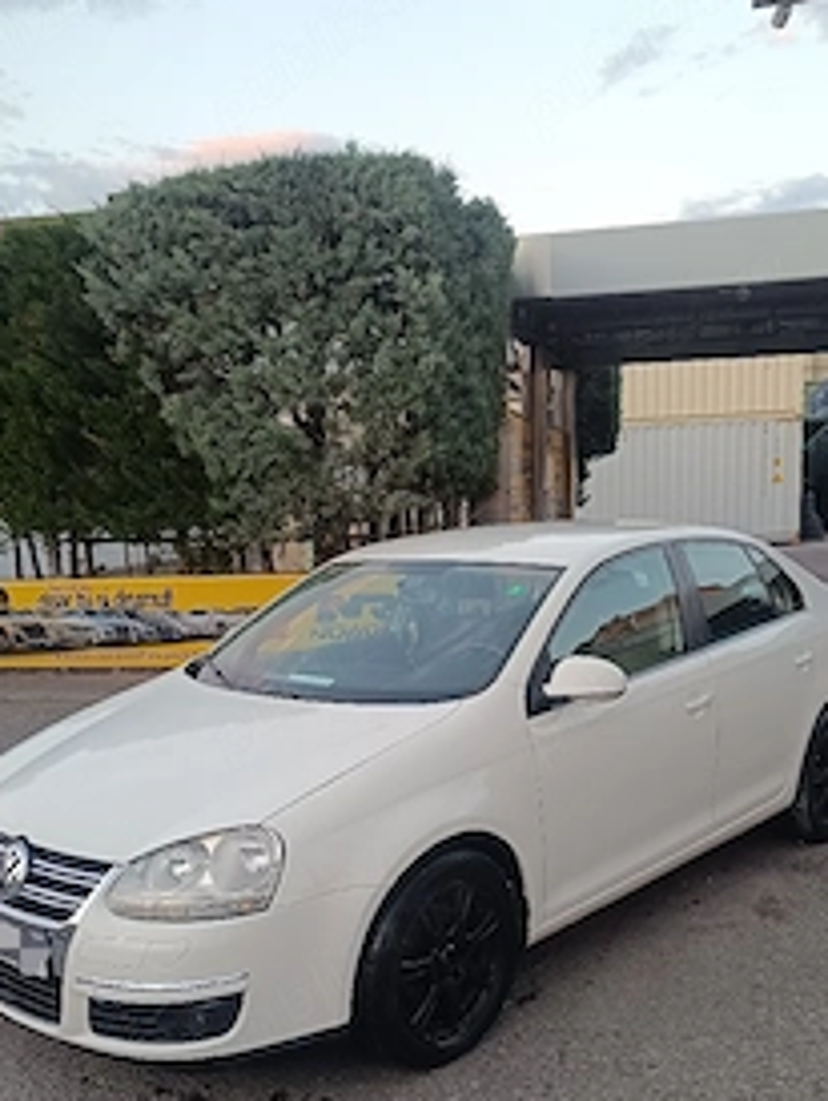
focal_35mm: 35
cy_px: 707
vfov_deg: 51.9
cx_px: 422
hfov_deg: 40.8
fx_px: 1115
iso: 254
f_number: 1.88
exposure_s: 1/101
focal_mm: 5.59
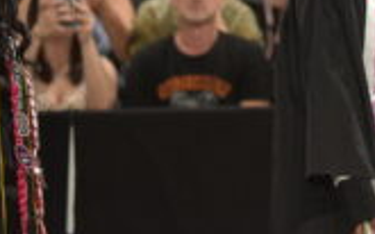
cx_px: 450
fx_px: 3157
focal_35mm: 309
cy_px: -42
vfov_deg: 4.2
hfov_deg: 6.8
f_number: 2.8
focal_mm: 125
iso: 4000
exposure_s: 1/1250
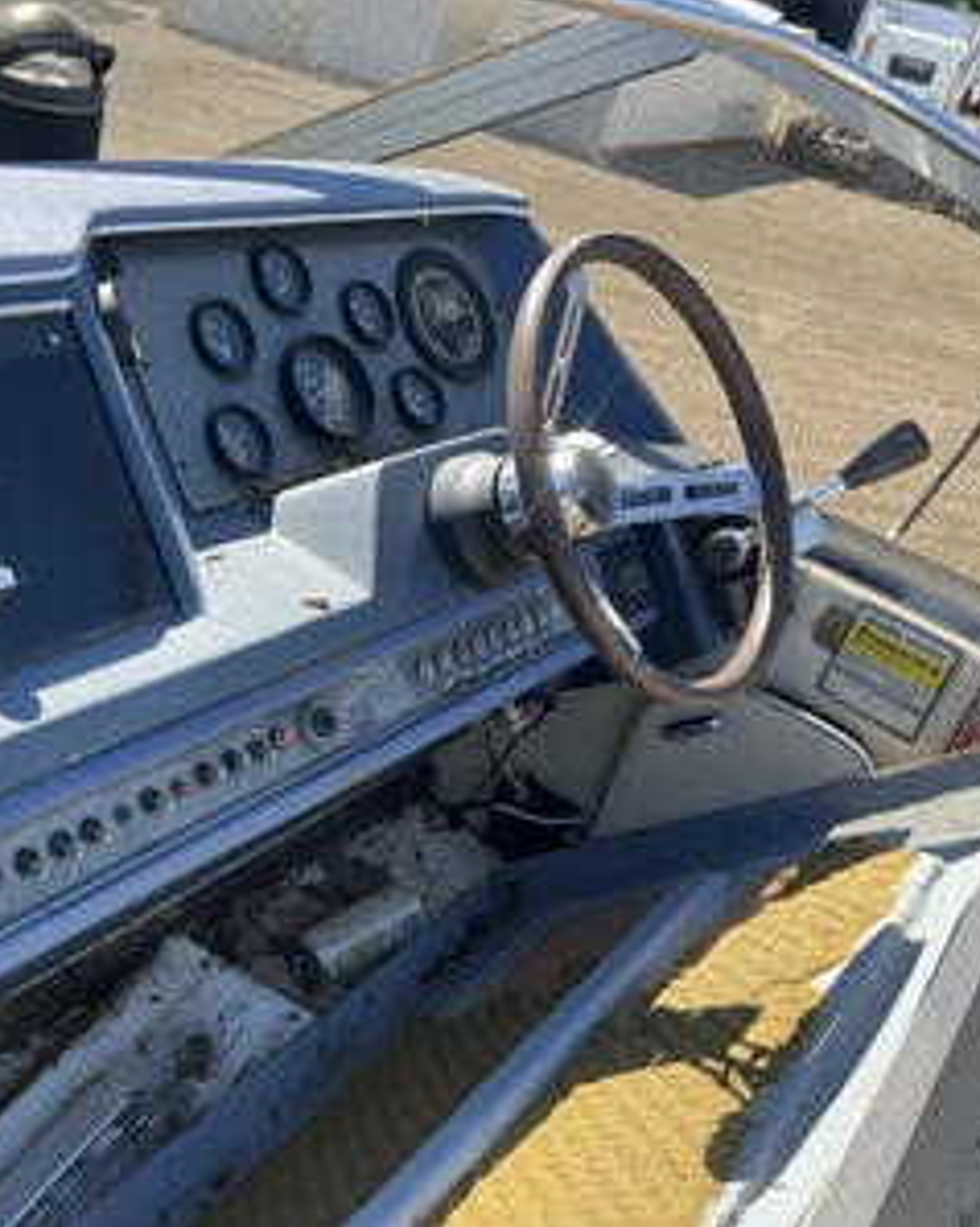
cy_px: 614
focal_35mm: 38
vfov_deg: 48.0
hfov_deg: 38.6
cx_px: 317
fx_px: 1379
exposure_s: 1/383
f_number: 1.8
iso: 25
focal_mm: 3
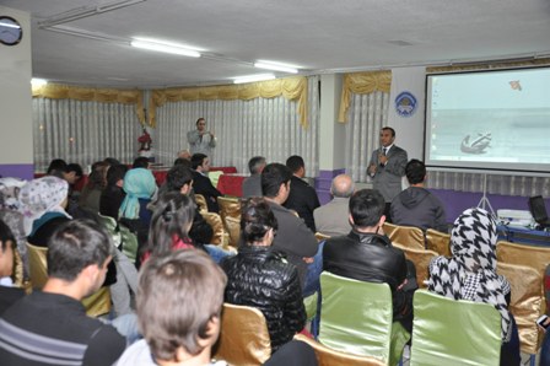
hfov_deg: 57.3
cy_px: 183
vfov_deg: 39.9
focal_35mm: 33
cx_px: 275
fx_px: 504
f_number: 3.8
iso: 800
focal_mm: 22
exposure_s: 1/60
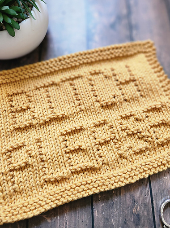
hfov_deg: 48.2
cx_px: 85
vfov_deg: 61.7
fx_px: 190
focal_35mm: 29
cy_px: 108
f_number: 1.8
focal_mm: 5.4
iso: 320
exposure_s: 1/30
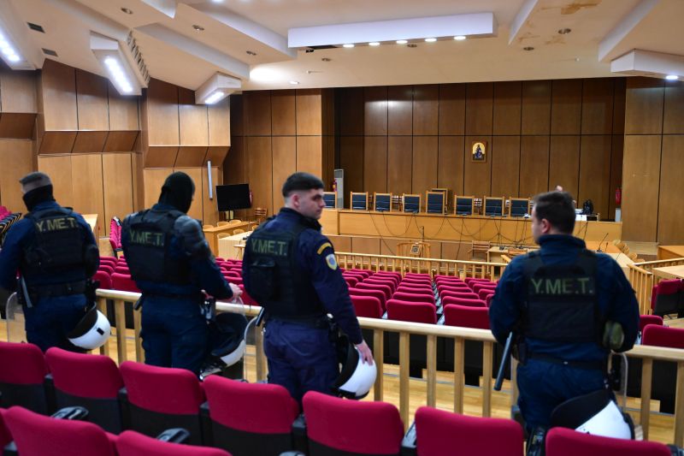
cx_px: 342
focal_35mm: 35
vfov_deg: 37.8
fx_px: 665
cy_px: 228
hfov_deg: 54.4
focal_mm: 35
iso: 4000
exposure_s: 1/200
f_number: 2.8
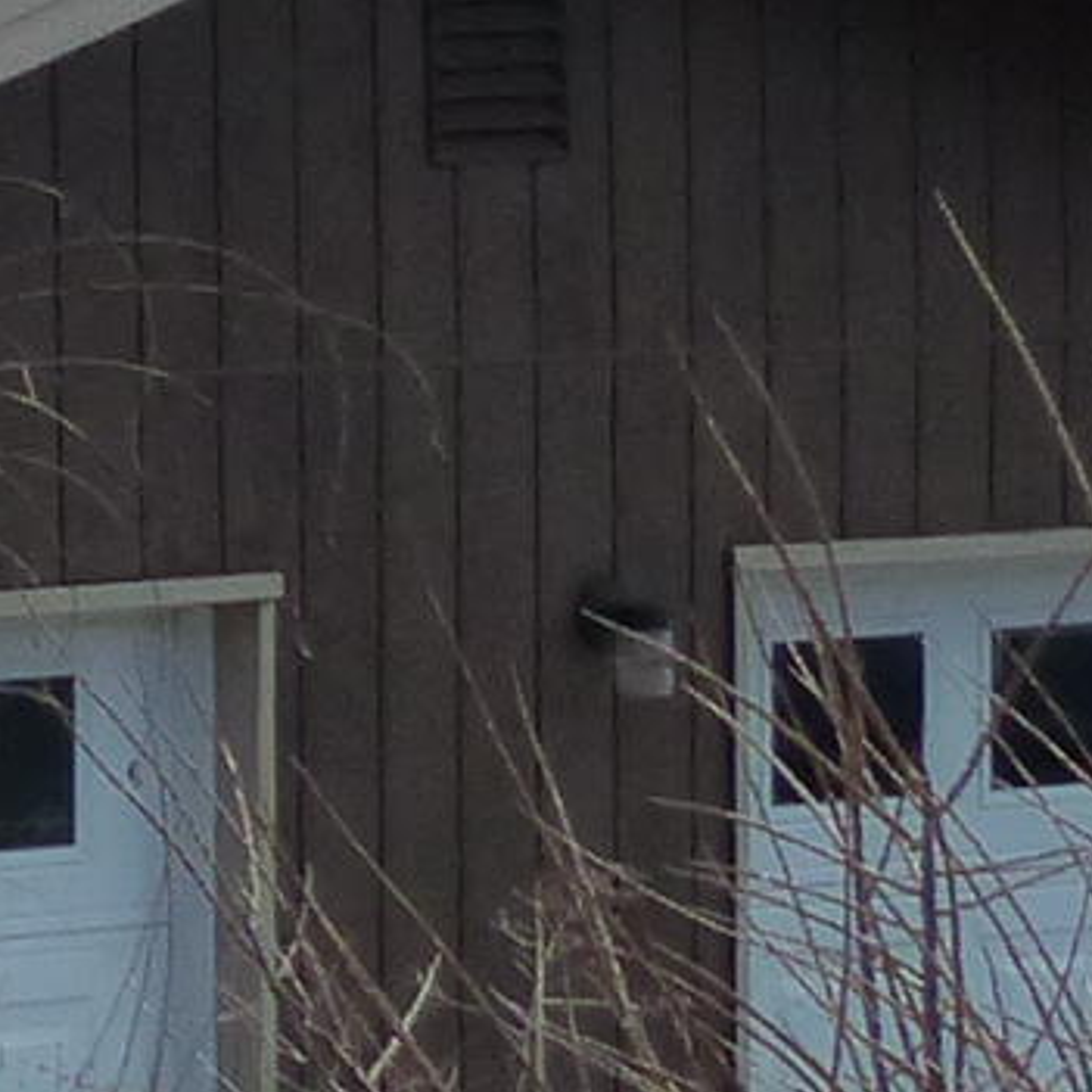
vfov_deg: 2.9
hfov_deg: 2.8
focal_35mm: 612
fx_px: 21842
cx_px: -2732
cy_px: -884
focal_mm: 14.5
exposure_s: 1/1300
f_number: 4
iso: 160
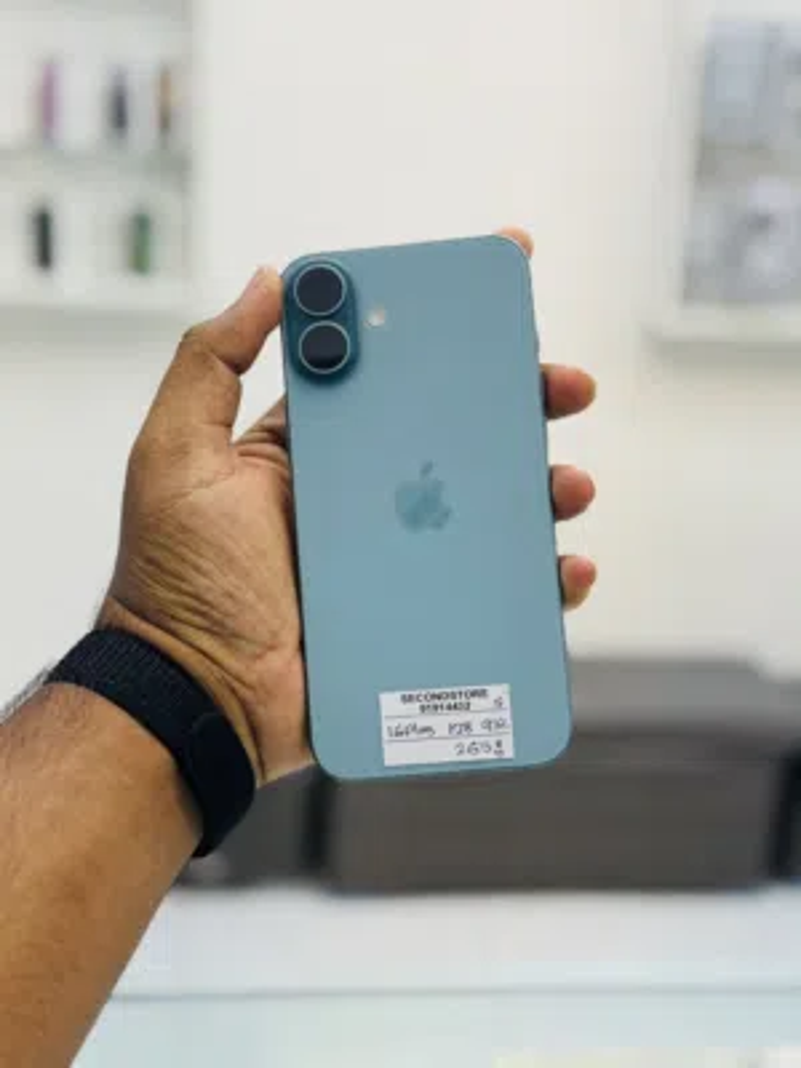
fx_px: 1481
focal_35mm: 48
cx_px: 400
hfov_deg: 30.3
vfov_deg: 39.7
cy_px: 534
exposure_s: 1/228
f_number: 1.78
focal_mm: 6.76
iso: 64
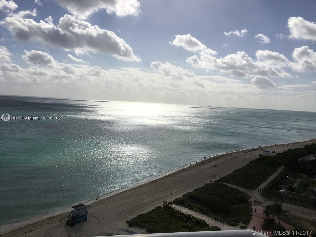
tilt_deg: -2.5
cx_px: 158
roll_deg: -2.9
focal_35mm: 29
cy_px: 118
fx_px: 265
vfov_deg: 48.2
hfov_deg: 61.7
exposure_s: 1/9615
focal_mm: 4.15
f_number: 2.2
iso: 25
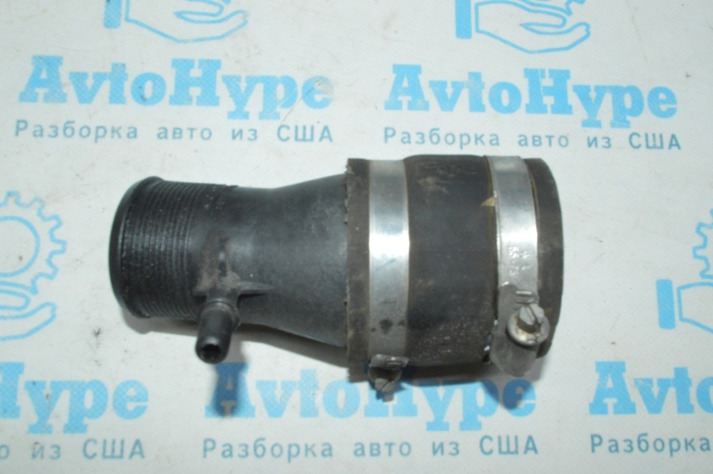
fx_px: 653
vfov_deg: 39.9
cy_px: 237
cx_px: 356
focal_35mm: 33
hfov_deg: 57.3
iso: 3200
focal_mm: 22
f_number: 25
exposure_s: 1/40
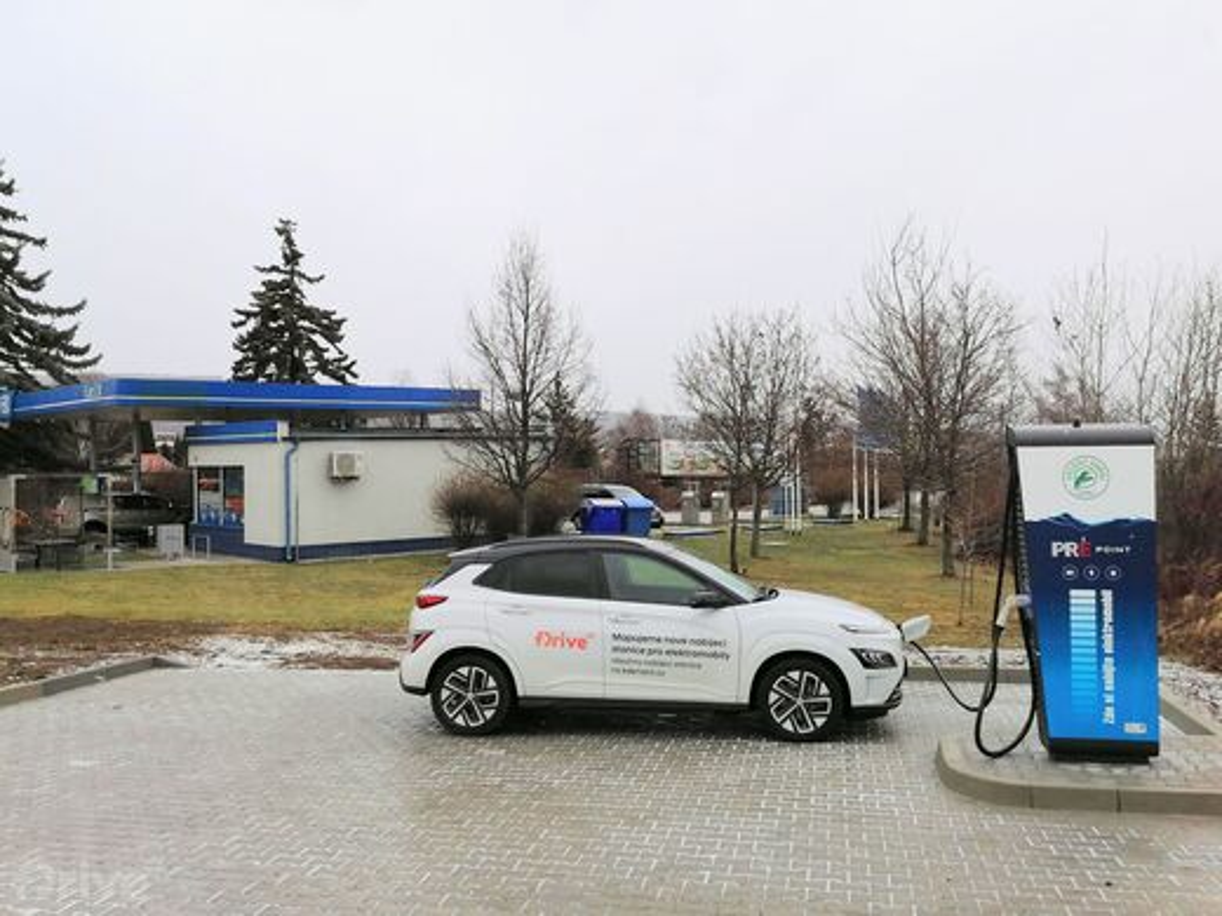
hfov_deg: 54.0
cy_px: 458
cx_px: 611
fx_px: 1200
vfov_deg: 41.8
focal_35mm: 34
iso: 50
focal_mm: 5.3
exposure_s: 1/647
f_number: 1.8
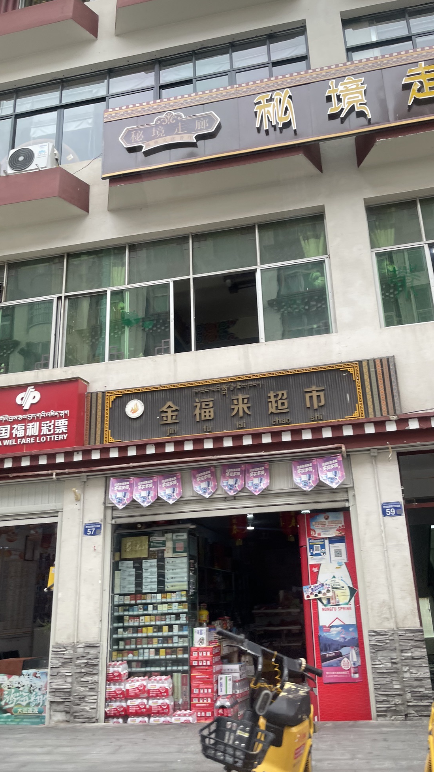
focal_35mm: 29
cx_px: 250
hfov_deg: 40.1
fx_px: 593
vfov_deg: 66.1
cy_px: 382
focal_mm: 5.1
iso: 32
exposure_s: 1/145
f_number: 1.6
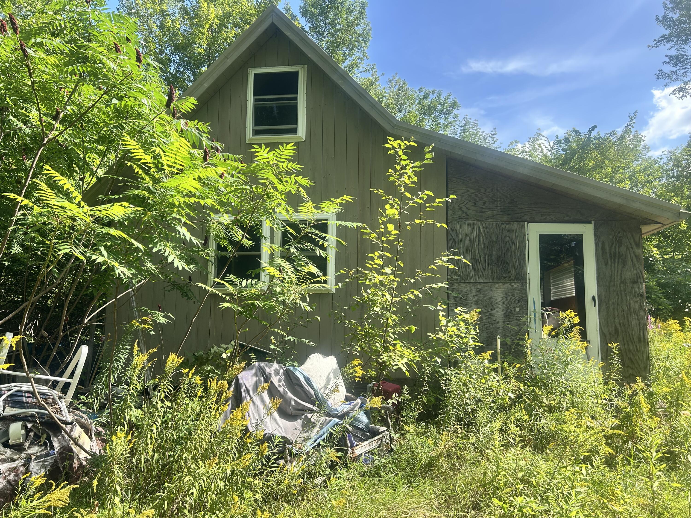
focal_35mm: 26
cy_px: 259
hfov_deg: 67.3
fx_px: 519
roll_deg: +0.1
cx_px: 346
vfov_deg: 53.1
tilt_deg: +7.4
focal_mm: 5.7
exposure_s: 1/1209
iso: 50
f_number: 1.5
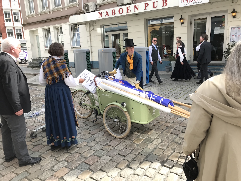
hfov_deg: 63.4
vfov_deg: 49.7
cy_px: 90
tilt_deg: -13.5
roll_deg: +5.2
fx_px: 195
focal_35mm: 28
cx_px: 120
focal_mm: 3.99
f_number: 1.8
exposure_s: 1/630
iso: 20
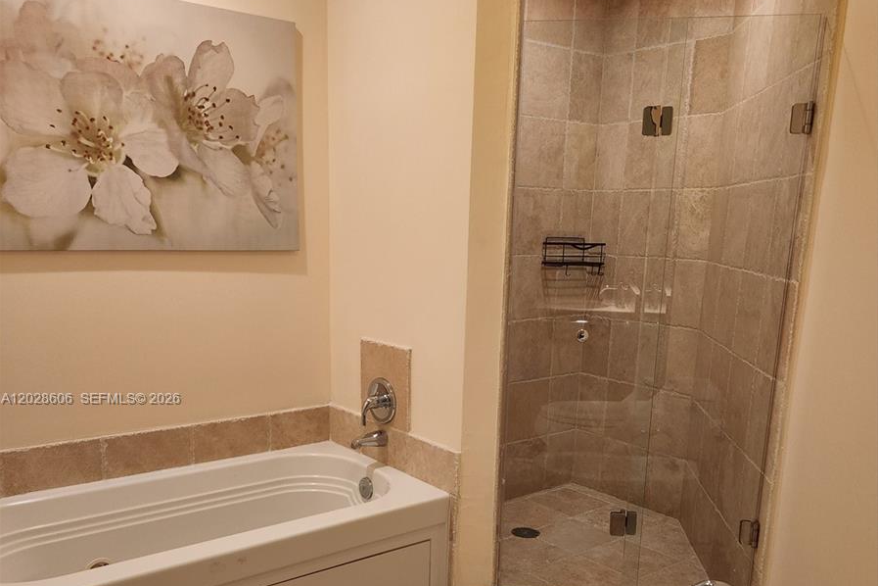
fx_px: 780
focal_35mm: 32
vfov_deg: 40.5
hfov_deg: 58.7
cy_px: 400
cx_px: 439
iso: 160
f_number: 1.8
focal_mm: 5.4
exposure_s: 1/120
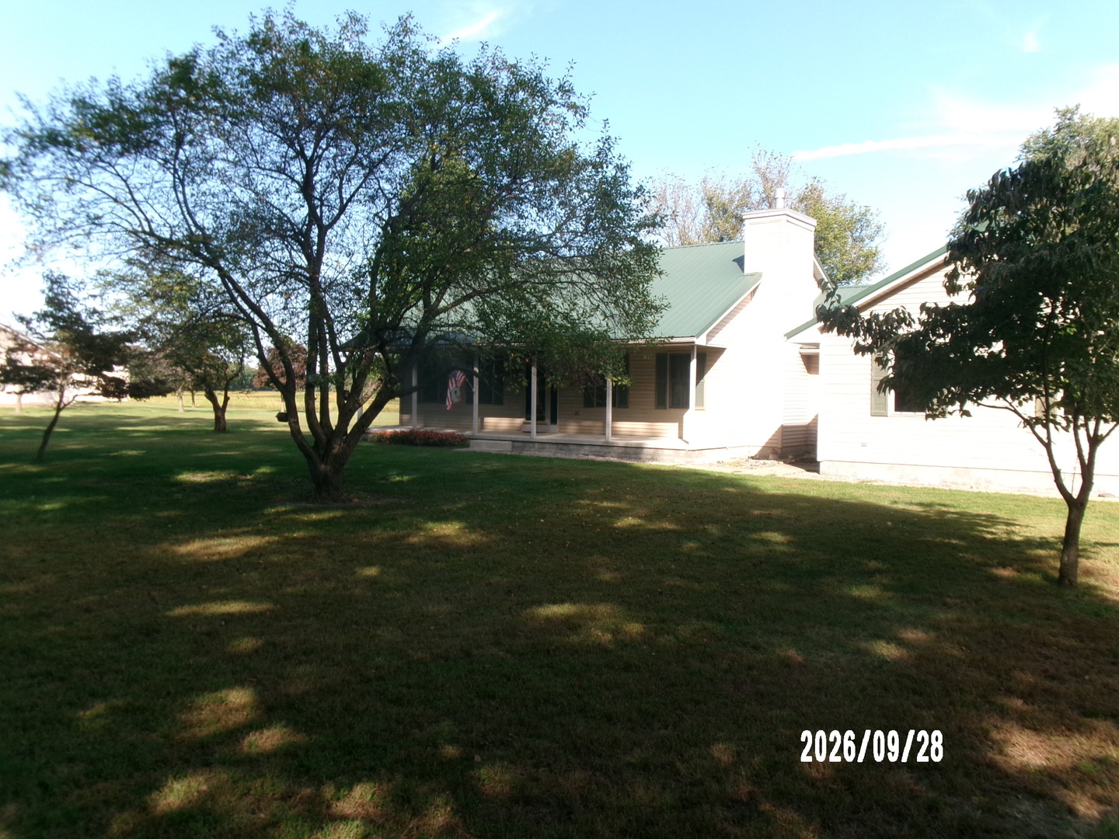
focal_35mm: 28
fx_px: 905
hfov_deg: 63.4
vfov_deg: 49.7
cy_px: 420
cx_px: 560
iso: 100
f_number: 10.8
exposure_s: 1/45
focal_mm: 5.1
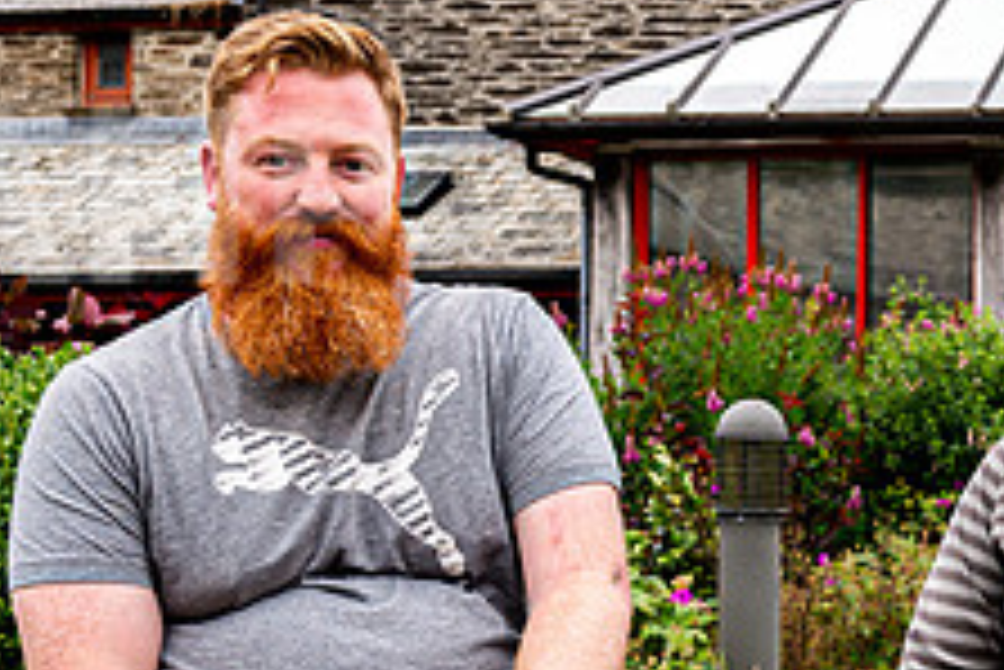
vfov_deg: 12.6
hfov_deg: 18.1
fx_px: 3014
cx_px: 1158
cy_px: 576
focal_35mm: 108
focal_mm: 34
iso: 200
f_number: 5.6
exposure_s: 1/250
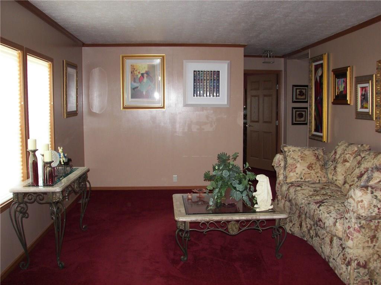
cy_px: 142
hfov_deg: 51.4
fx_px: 396
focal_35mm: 36
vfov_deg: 39.7
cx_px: 190
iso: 100
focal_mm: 6
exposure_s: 1/30
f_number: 2.8
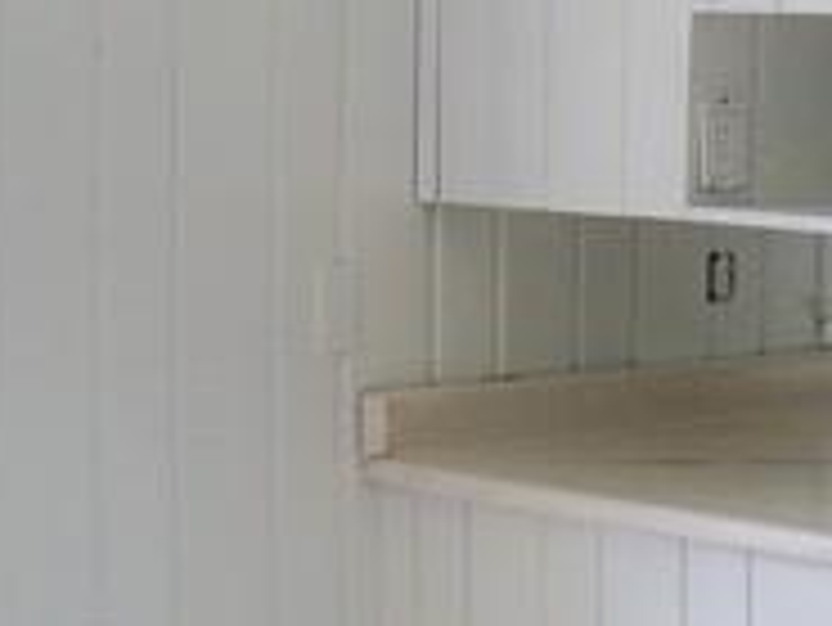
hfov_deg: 15.0
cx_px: 1268
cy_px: 248
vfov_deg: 12.3
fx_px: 2910
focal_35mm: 121
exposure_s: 1/40
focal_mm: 6.2
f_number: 3.5
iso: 250
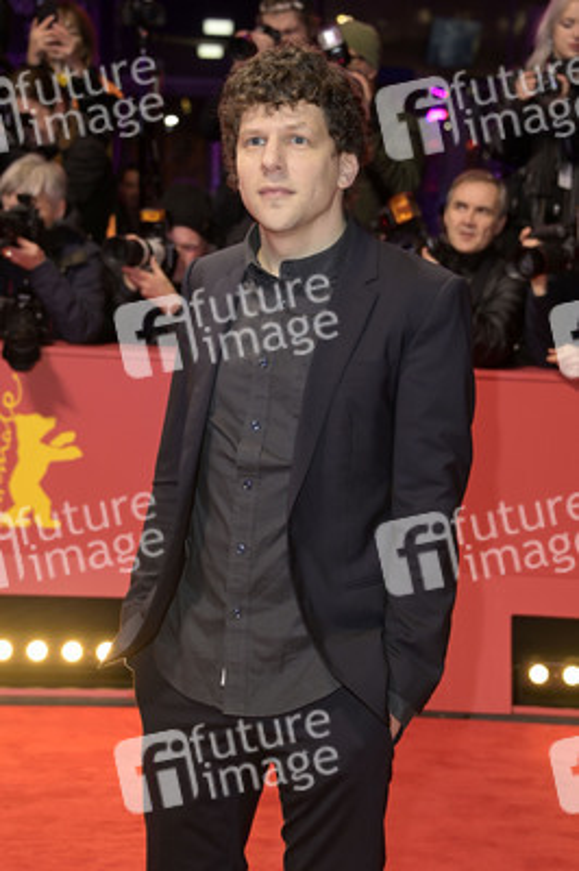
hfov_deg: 18.9
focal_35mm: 72
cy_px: 436
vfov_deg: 28.1
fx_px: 1740
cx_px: 290
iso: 1250
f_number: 5.6
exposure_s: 1/160
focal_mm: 72
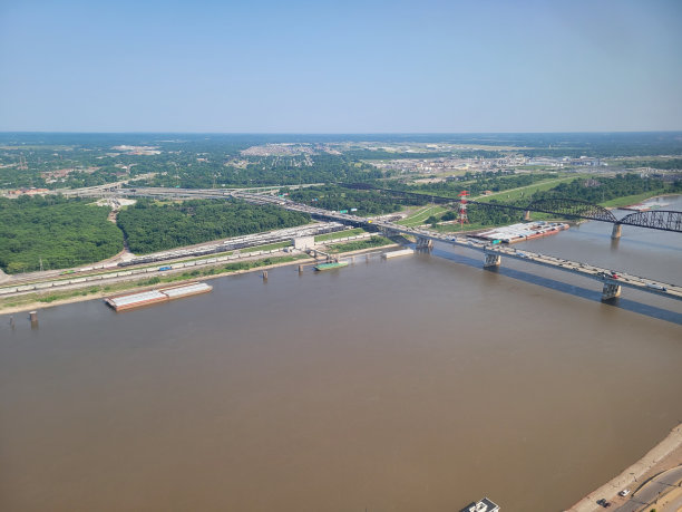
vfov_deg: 53.1
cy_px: 256
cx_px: 341
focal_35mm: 26
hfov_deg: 67.3
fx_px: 512
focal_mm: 5.4
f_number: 1.8
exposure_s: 1/1580
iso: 40
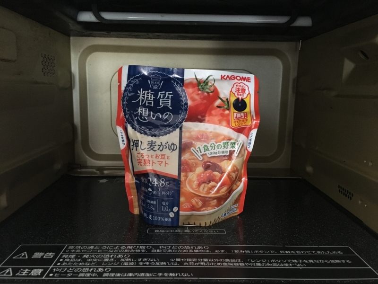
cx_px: 189
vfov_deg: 48.2
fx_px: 317
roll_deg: -1.6
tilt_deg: -9.7
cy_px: 142
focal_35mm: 29
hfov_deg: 61.7
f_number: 2.2
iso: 250
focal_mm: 4.15
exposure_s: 1/15
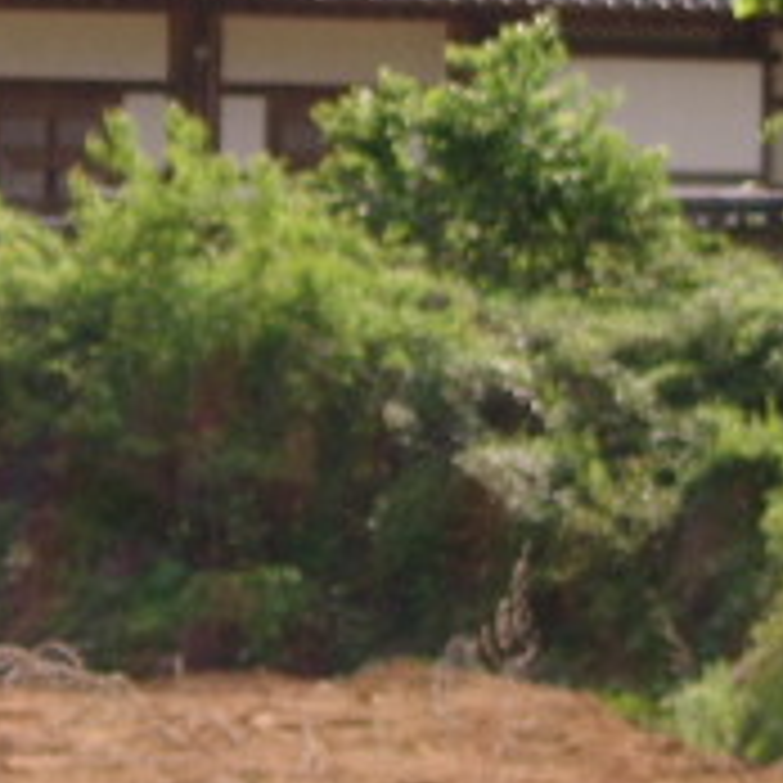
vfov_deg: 7.2
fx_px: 6167
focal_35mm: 241
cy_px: 36
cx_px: 158
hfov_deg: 7.3
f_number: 4
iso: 50
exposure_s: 1/385
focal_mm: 12.33
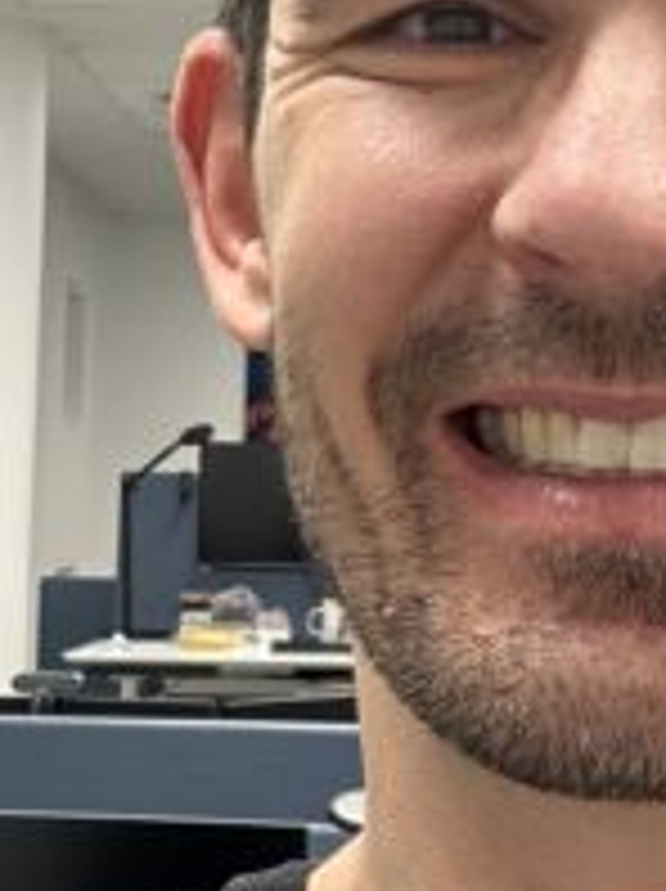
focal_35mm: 91
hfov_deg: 16.2
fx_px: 2339
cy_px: 288
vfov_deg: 21.5
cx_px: 364
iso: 50
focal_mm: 2.69
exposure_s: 1/50
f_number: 1.9
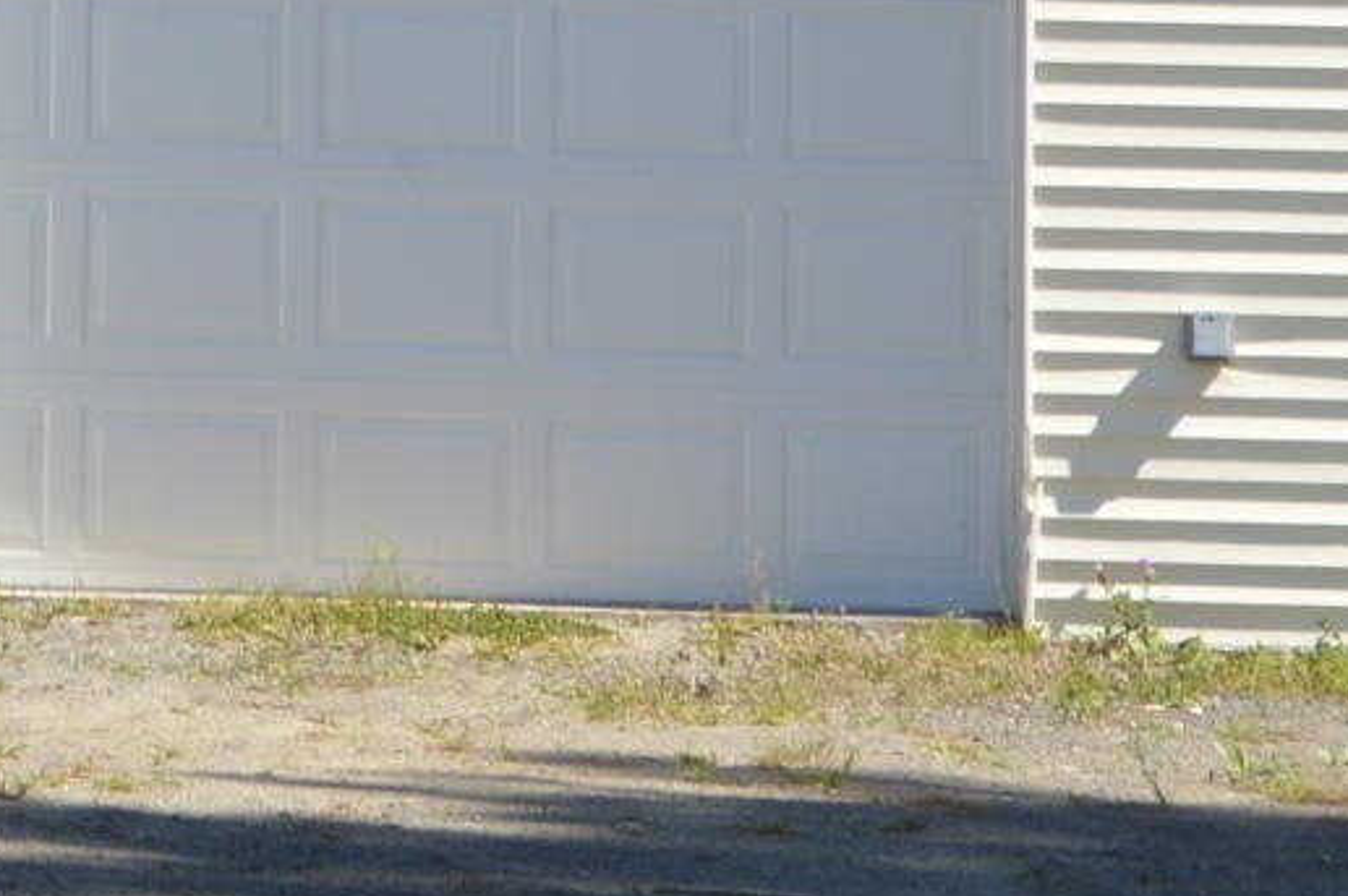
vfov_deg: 4.8
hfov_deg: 7.3
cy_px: -1458
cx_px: -319
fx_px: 10437
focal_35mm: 279
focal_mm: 32
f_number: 9
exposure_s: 1/200
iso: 100
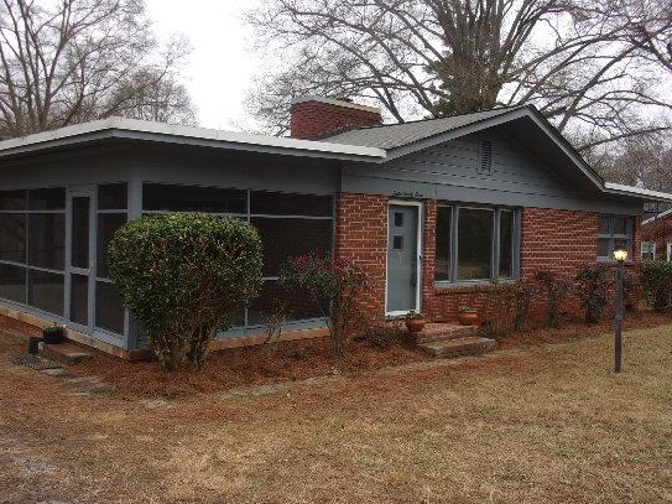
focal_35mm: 33
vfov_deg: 42.9
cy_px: 228
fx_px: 640
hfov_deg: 55.2
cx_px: 299
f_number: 3.9
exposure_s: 1/85
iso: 80
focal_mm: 5.1
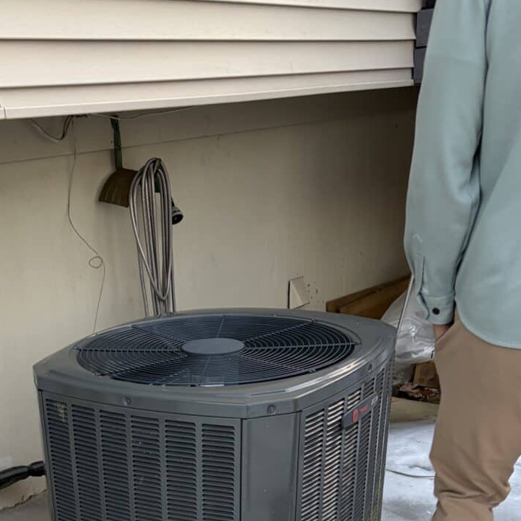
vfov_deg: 30.9
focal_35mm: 50
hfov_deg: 33.2
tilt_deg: -24.6
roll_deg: +4.3
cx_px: 115
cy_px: 553
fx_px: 851
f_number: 1.6
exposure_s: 1/122
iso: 40
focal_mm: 5.96
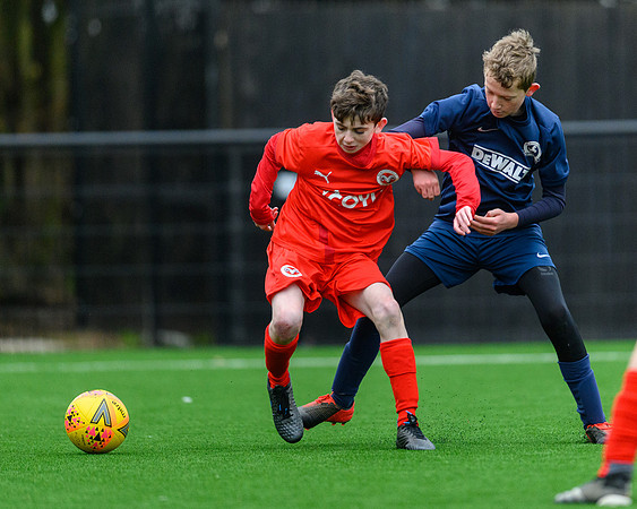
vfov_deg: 2.9
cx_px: 383
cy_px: 278
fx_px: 10111
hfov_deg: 3.6
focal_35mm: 537
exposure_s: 1/2000
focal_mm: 400
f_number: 2.8
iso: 6400
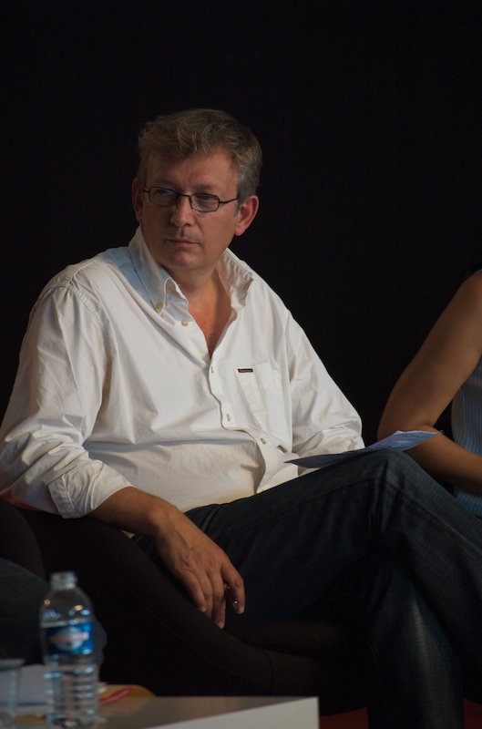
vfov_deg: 6.9
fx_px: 6059
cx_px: 241
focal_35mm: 300
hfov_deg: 4.6
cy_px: 364
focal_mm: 200
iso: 400
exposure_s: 1/80
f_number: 5.6
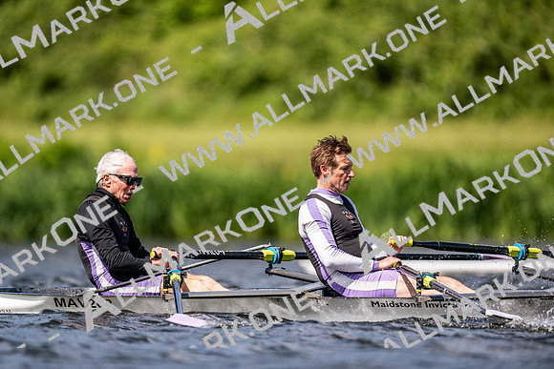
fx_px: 9235
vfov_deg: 2.3
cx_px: 277
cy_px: 184
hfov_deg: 3.4
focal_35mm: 600
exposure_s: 1/2500
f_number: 4
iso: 280
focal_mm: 600
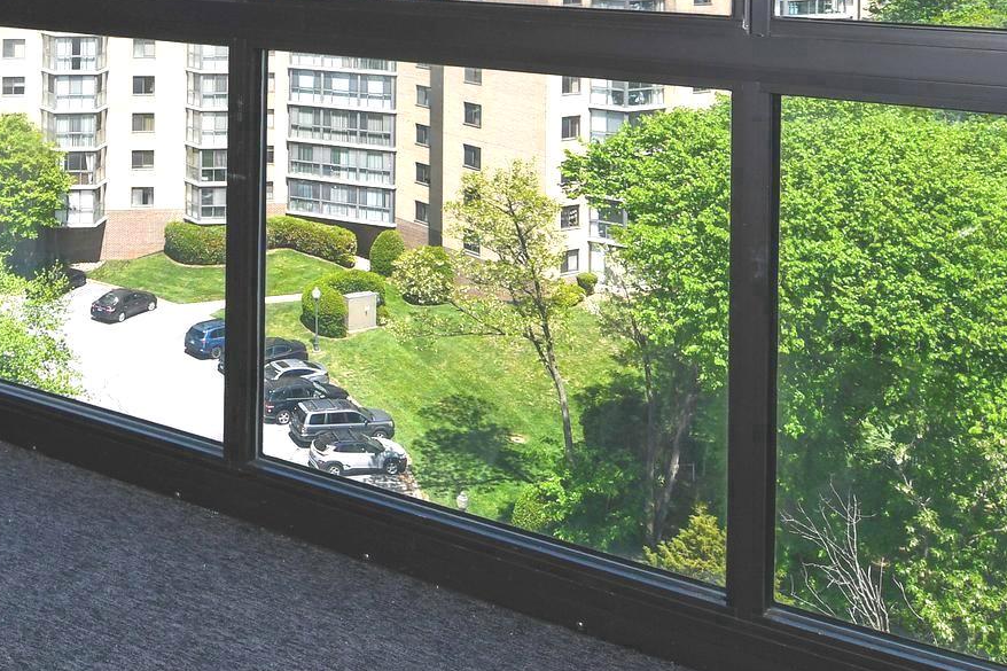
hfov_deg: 42.4
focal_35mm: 42
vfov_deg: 29.9
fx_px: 1175
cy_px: 14
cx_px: 92
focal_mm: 12
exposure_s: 1/250
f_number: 9
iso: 100
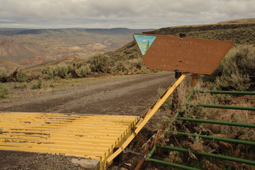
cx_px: 128
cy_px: 85
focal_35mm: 52
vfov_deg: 25.9
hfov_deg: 38.2
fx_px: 368
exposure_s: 1/250
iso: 200
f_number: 16
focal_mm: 52
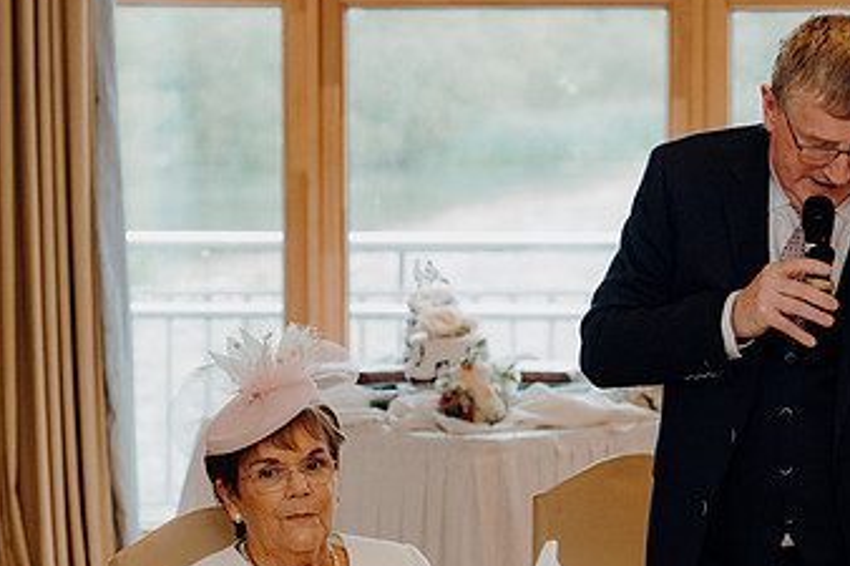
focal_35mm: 170
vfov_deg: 8.1
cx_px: 609
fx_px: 4012
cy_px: 369
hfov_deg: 12.1
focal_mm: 66
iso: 1000
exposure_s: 1/200
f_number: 2.8
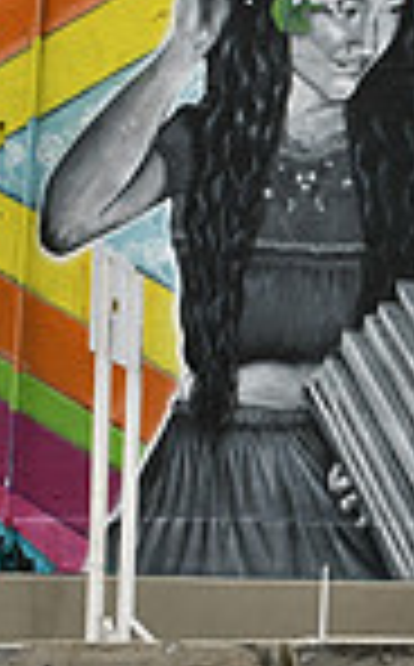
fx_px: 3335
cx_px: 657
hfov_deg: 7.0
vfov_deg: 11.3
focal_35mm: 184
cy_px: 61
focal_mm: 31
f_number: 9
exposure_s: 1/320
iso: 100
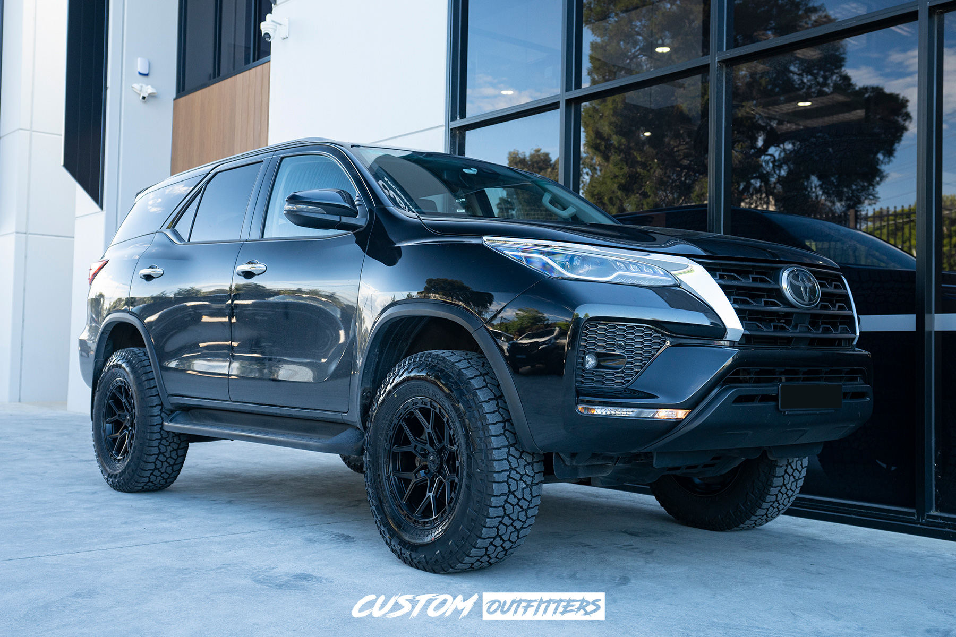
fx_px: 876
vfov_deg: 40.0
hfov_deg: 57.2
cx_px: 478
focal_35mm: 33
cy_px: 318
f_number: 4
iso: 500
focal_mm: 33
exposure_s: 1/160
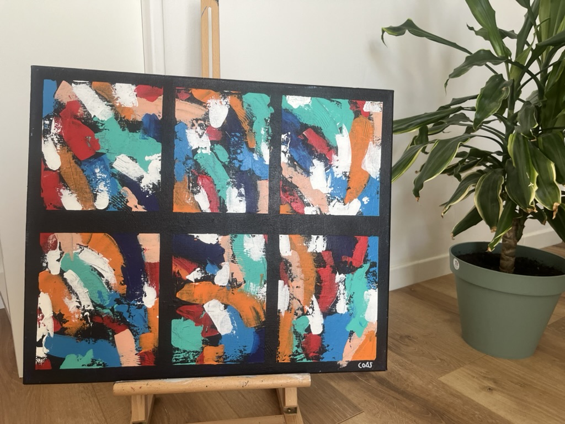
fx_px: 424
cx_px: 282
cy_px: 212
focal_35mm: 26
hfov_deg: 67.3
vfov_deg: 53.1
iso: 125
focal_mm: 5.1
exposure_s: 1/118
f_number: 1.6
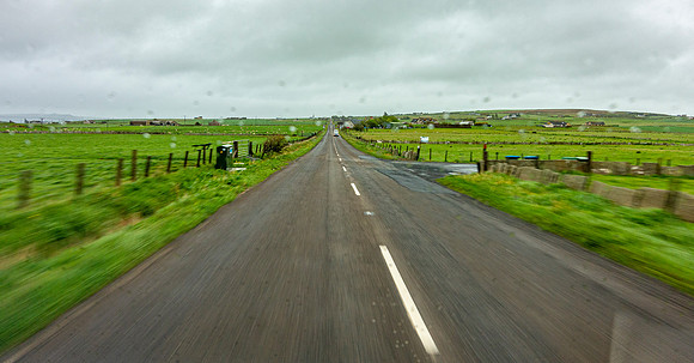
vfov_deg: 42.4
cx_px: 347
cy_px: 131
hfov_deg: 73.7
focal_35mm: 26
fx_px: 463
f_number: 8
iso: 125
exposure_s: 1/80
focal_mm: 8.8
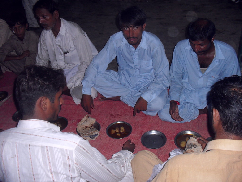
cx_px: 121
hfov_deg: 52.6
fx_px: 245
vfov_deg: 40.7
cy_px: 91
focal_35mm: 35
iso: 200
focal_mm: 6.3
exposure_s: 1/45
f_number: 3.2
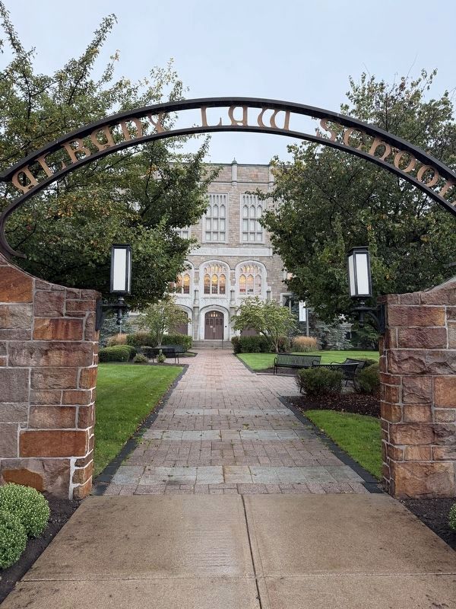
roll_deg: -1.1
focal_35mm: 24
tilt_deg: +6.6
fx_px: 422
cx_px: 228
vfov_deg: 71.6
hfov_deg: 56.8
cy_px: 304
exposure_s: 1/95
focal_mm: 6.76
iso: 200
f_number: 1.78
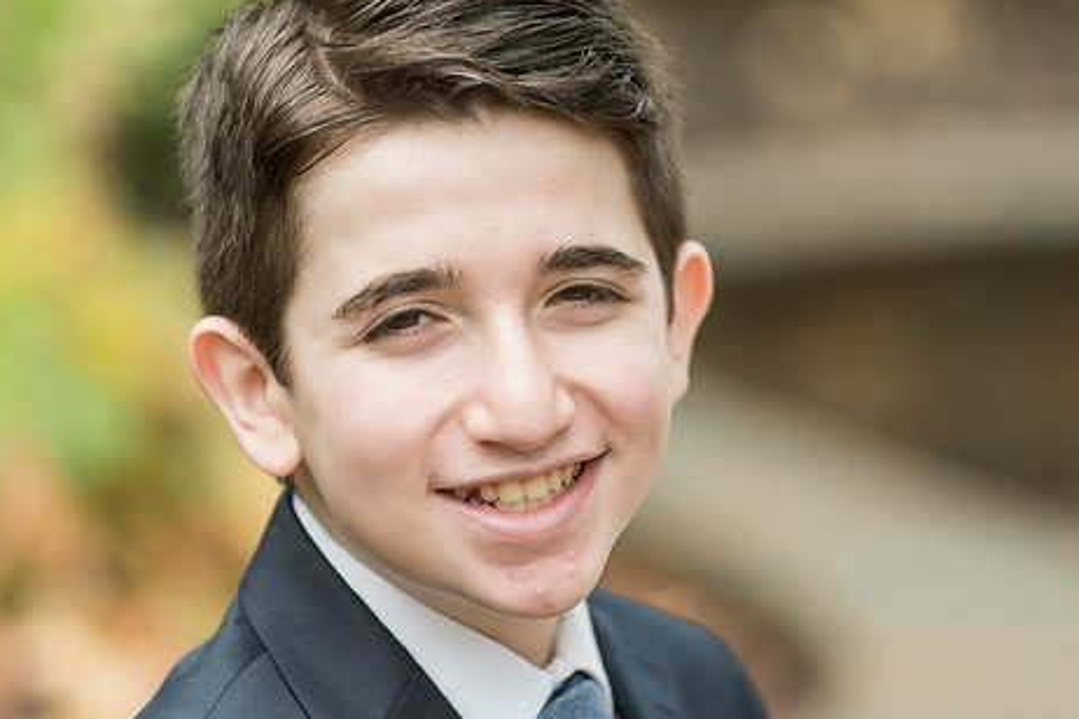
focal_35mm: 251
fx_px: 7522
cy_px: 330
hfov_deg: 8.2
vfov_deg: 5.5
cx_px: 654
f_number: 3.5
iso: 400
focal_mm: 200
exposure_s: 1/640
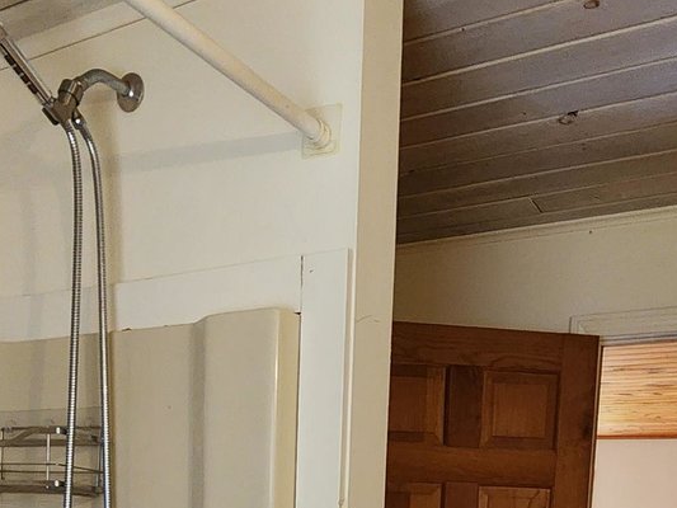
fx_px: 763
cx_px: 376
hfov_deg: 47.8
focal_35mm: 39
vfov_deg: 30.2
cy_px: 639
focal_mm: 2.2
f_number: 2.2
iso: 320
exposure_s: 1/40
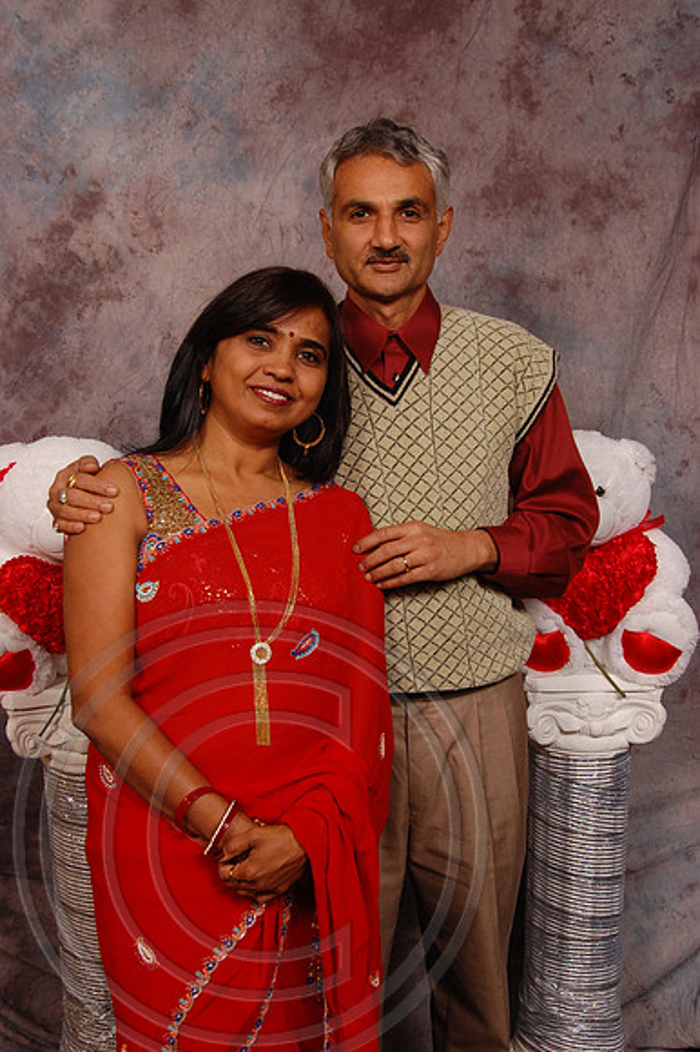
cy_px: 526
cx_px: 350
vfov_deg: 53.2
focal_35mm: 36
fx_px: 1051
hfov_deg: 36.8
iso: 400
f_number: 5.6
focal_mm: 24
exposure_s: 1/200
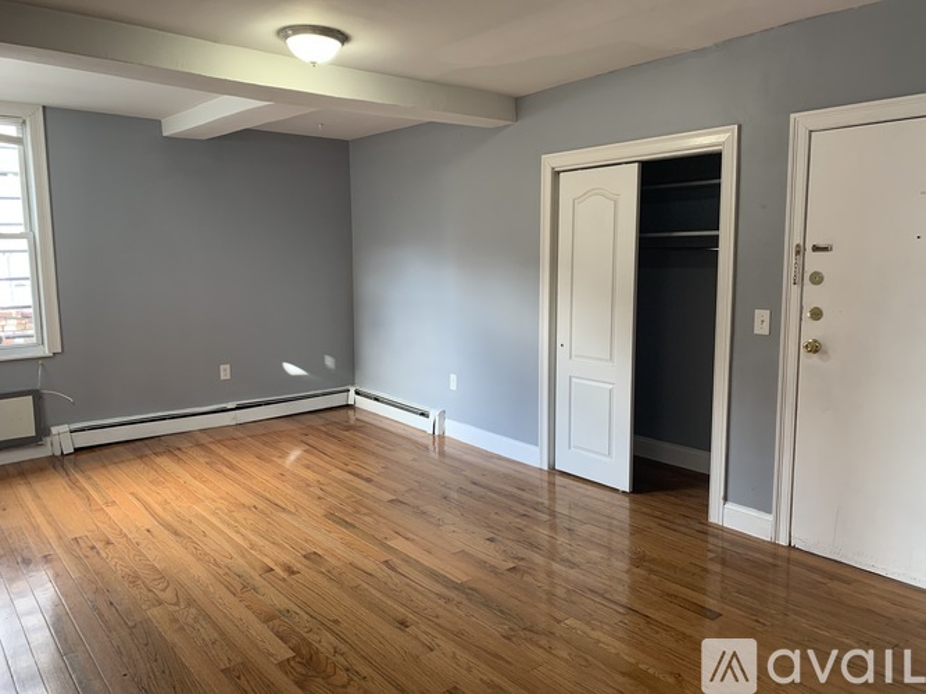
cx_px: 463
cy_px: 347
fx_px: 695
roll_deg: -0.4
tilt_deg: -7.6
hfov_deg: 67.3
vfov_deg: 53.0
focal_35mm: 26
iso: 100
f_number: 1.8
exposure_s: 1/82
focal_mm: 4.25
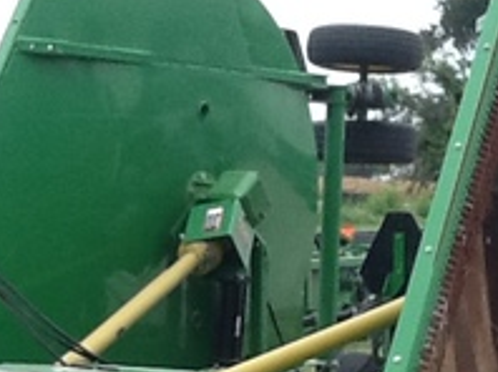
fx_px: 1264
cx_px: 229
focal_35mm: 88
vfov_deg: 16.6
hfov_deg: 22.3
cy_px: 304
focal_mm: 2.03
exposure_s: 1/307
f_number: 2.4
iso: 64
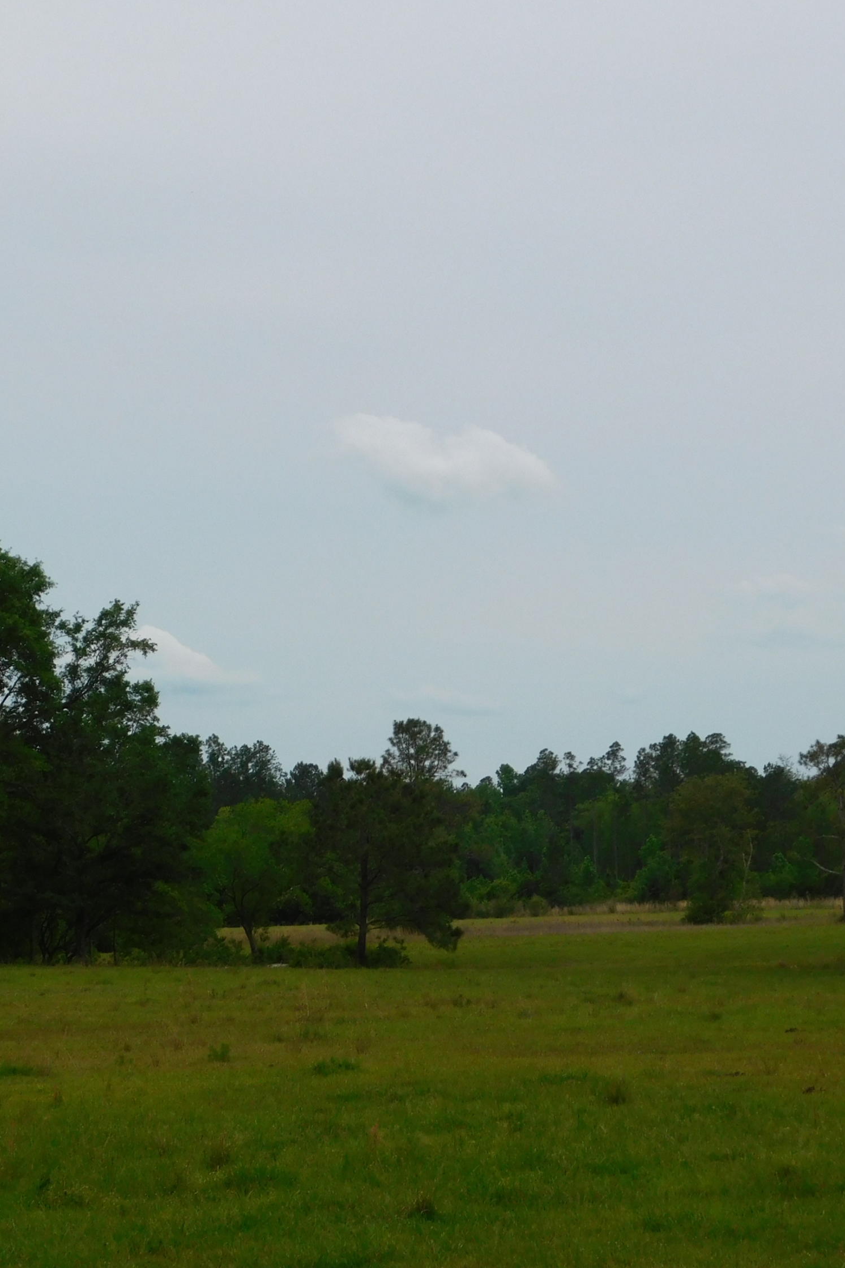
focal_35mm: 99
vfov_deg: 20.6
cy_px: 632
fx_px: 3485
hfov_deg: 13.8
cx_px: 378
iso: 125
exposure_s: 1/1250
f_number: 4.3
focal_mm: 12.6
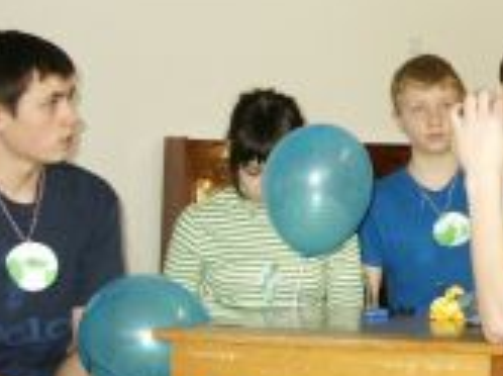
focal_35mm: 95
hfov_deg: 19.1
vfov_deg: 15.4
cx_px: 651
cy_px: 56
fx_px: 1378
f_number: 3
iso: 200
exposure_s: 1/45
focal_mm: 7.2
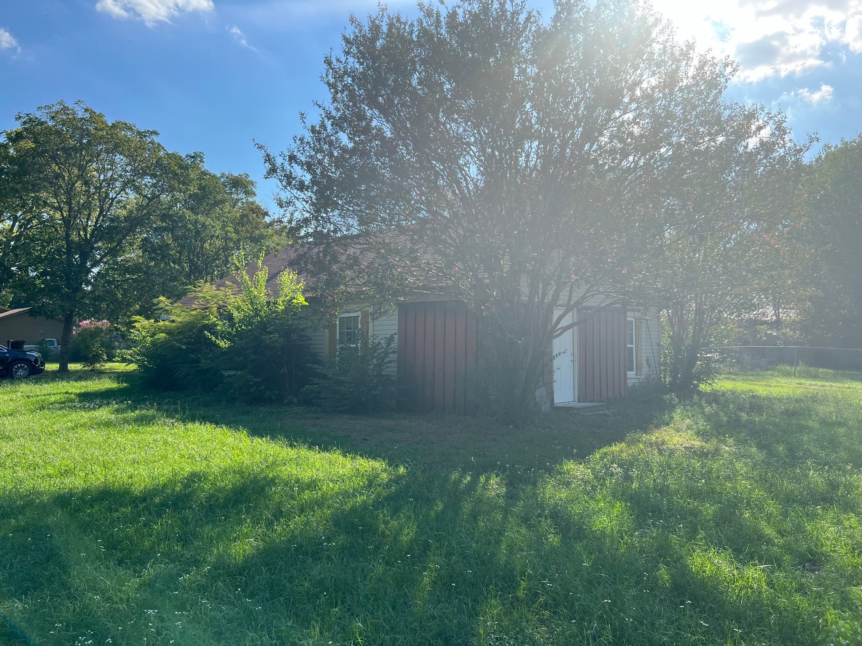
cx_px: 431
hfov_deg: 67.3
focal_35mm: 26
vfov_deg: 53.1
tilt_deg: +0.9
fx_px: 647
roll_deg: -0.6
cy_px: 323
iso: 50
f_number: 1.5
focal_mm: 5.7
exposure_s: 1/2994
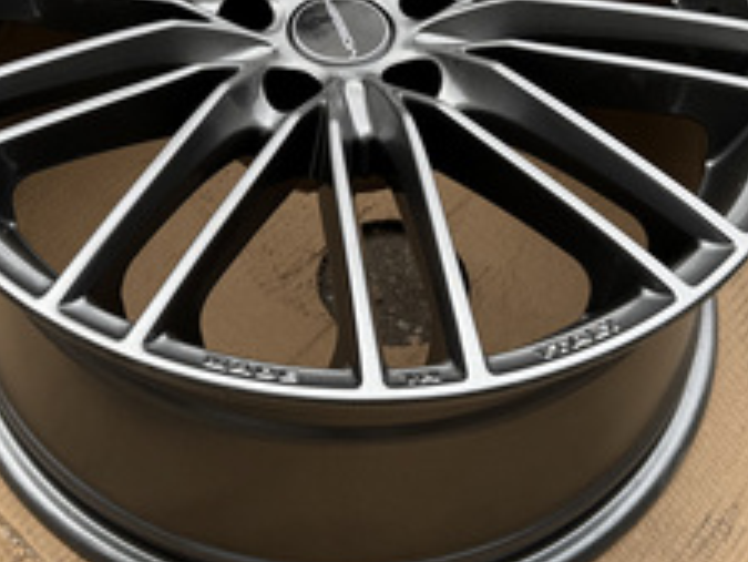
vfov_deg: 22.4
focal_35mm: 64
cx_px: 299
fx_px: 1384
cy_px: 50
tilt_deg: -46.3
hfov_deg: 30.2
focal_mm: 6.76
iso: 64
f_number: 1.78
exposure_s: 1/208
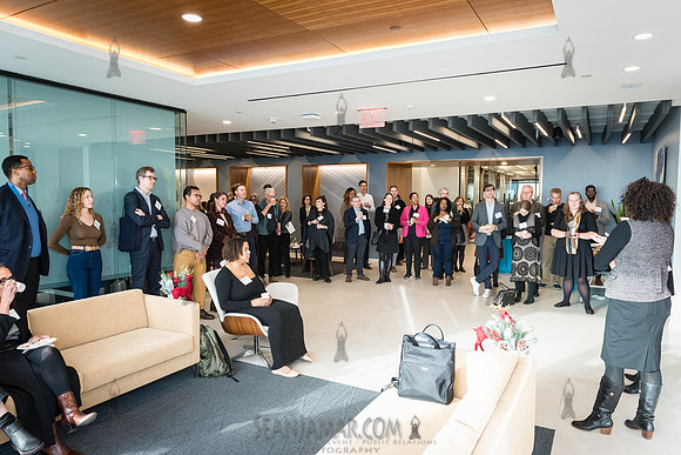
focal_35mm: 25
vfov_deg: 51.8
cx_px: 346
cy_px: 228
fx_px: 467
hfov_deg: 72.1
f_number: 5
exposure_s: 1/160
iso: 2000
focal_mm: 24
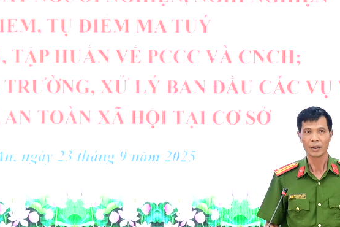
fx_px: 2776
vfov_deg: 4.7
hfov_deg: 7.0
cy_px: 139
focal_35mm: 294
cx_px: -52
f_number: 4
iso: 1600
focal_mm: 54
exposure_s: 1/125
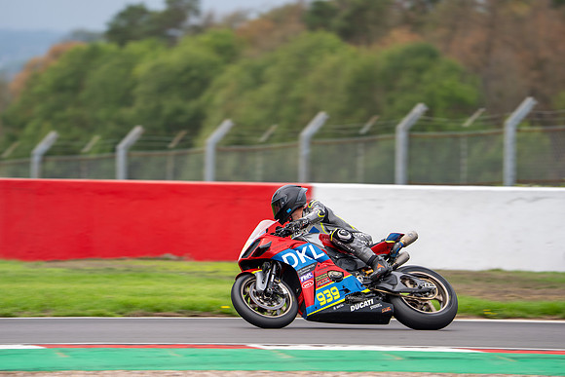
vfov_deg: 3.4
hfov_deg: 5.2
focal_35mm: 400
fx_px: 6279
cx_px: 282
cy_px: 188
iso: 125
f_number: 4.5
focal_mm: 400
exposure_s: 1/400
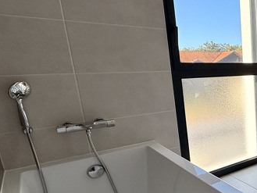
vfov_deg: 41.5
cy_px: 121
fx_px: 253
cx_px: 298
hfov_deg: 40.4
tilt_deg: -13.1
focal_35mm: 34
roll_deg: +0.5
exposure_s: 1/370
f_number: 2.2
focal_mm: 2.22
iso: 64
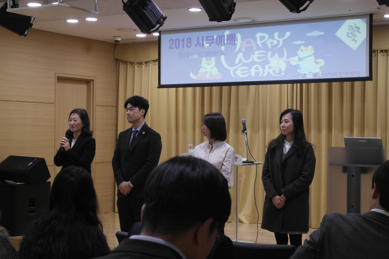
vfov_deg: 19.7
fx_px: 746
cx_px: 194
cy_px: 130
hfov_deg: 29.2
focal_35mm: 69
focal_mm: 45
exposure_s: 1/30
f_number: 5
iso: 400
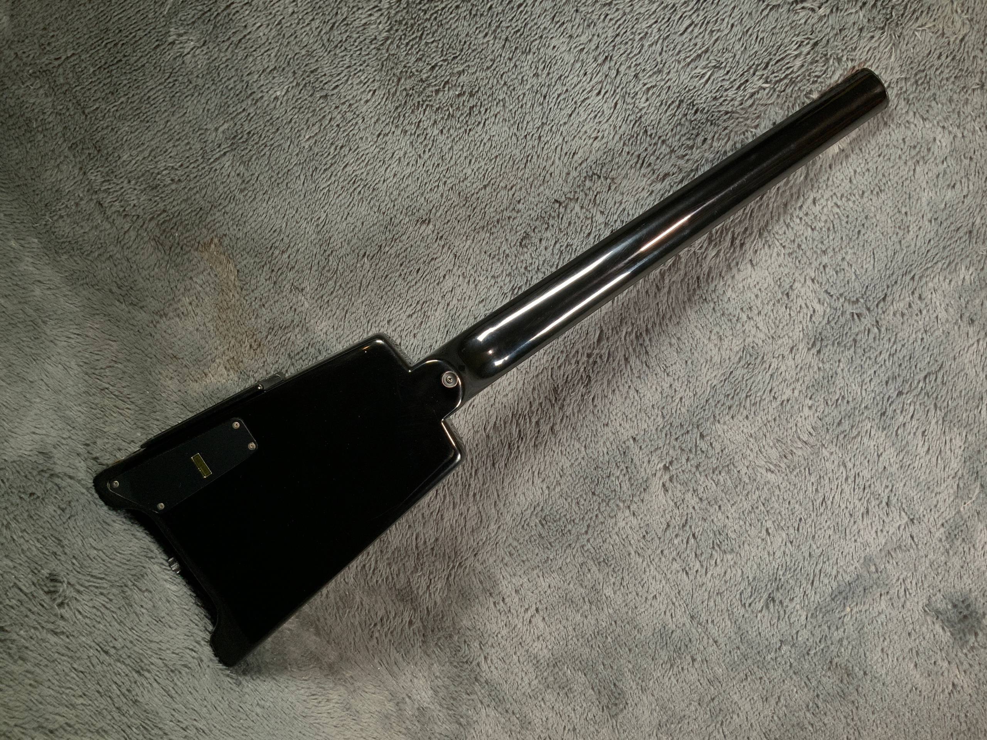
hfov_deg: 61.7
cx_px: 494
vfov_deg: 48.2
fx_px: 827
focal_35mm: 29
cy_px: 370
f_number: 1.8
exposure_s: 1/104
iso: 64
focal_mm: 3
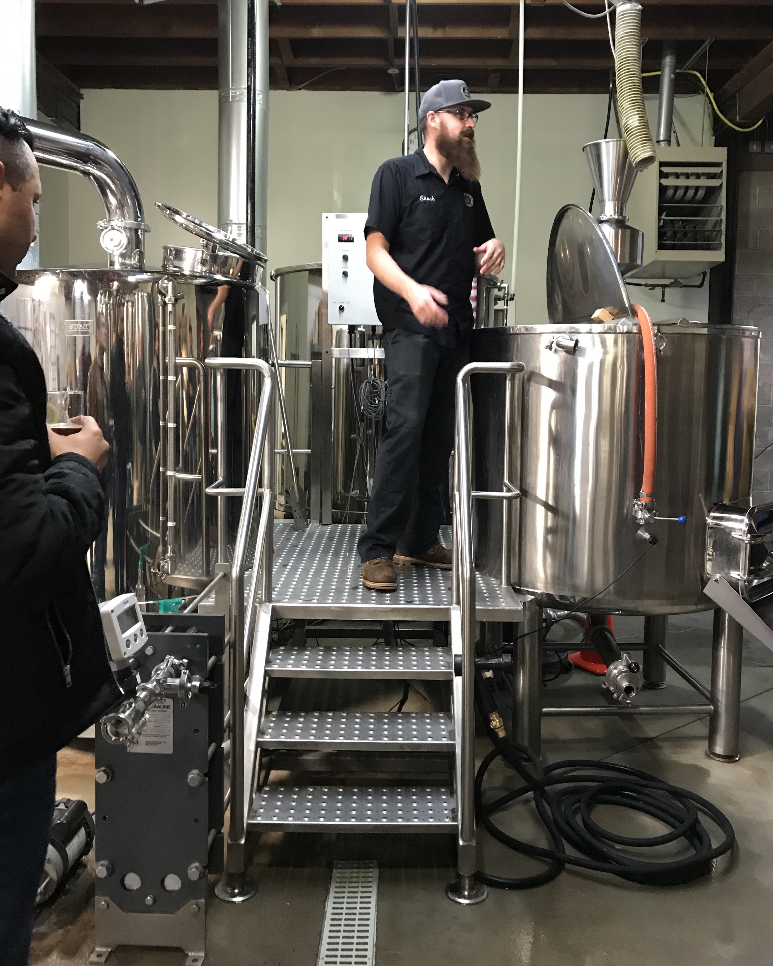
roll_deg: -0.9
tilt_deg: -3.8
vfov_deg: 58.7
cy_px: 442
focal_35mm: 30
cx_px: 384
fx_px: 858
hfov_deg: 48.5
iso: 100
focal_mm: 3.99
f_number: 1.8
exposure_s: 1/12
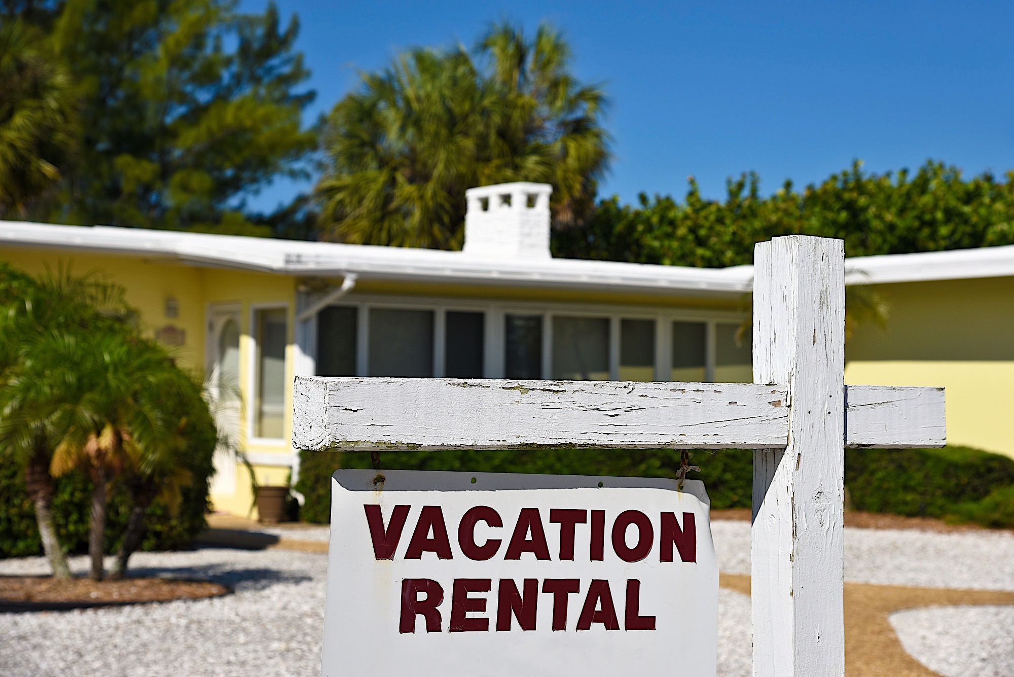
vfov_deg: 18.2
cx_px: 507
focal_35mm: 75
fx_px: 2113
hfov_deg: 27.0
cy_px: 338
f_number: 8
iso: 200
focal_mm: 75
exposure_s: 1/1250
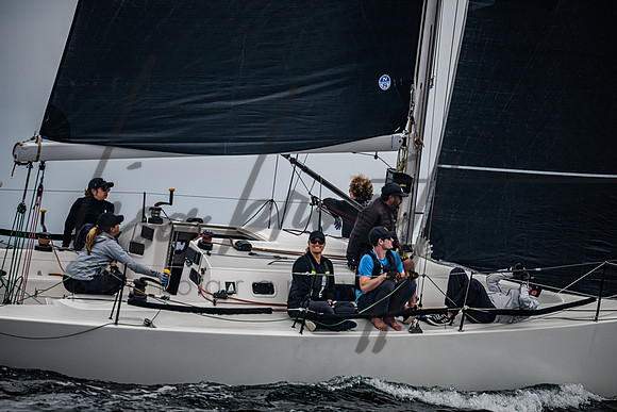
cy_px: 206
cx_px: 308
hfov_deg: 5.2
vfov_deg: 3.4
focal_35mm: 400
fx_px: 6857
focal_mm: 400
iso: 400
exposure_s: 1/5000
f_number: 5.6
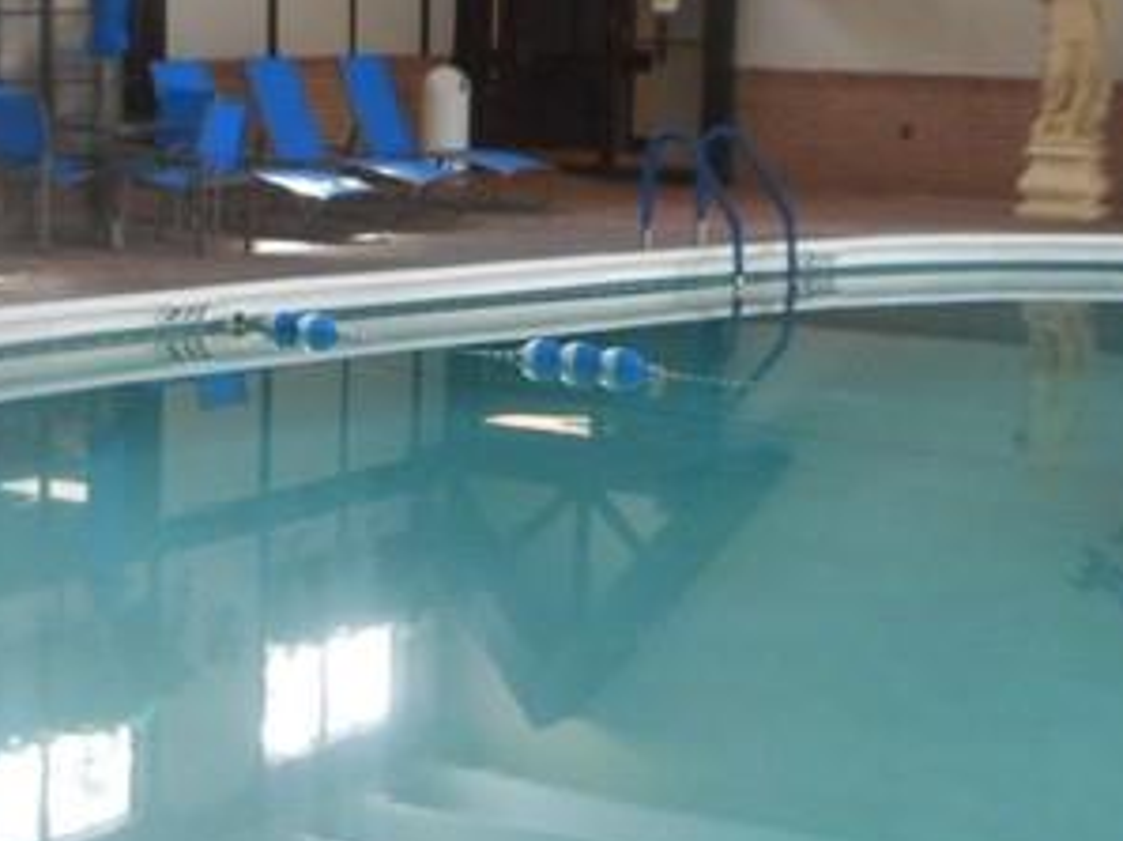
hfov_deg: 22.7
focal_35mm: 86
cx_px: 456
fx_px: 2788
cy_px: 441
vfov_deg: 17.1
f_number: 3.7
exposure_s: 1/30
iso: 200
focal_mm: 4.5
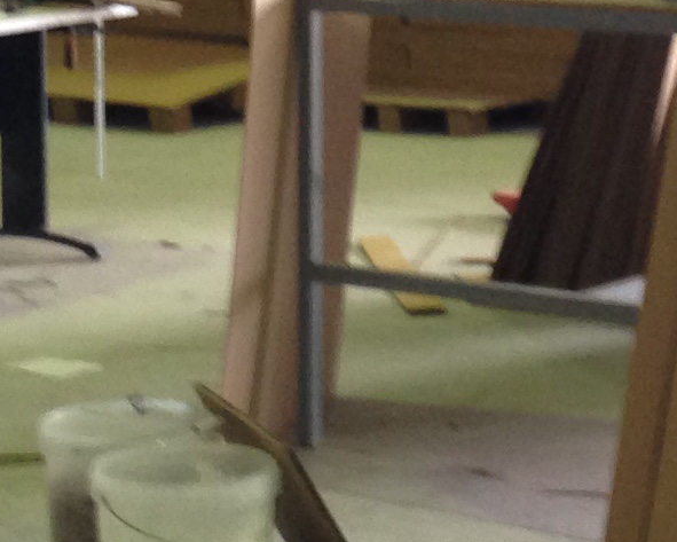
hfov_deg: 10.8
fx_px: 3567
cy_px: -316
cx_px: 348
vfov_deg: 8.5
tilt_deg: -1.2
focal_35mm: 178
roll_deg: +1.7
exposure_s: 1/20
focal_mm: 4.12
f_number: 2.4
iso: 80
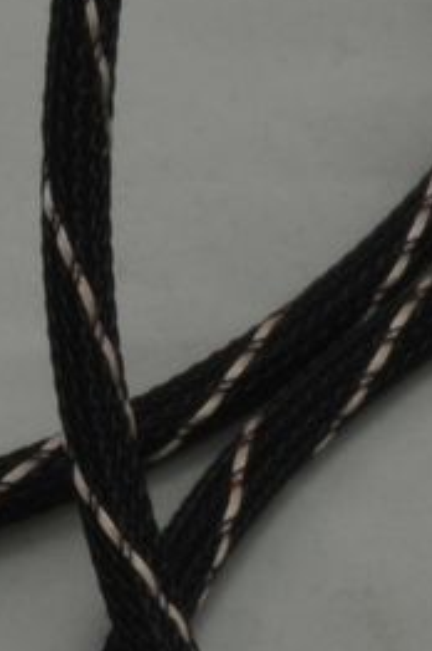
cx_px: 99
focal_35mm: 412
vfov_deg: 4.9
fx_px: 7435
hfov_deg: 3.3
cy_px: 1167
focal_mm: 40
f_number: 20
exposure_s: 1/3
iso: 100
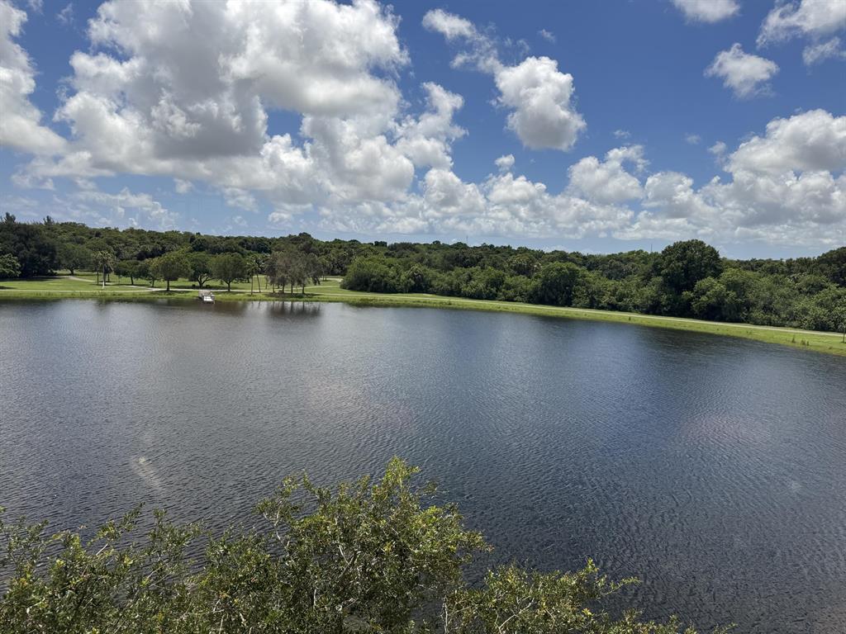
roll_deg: -2.4
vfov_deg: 56.8
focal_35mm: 24
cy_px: 317
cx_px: 423
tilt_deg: -4.4
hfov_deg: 71.6
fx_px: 587
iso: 80
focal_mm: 6.76
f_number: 1.78
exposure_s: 1/5814
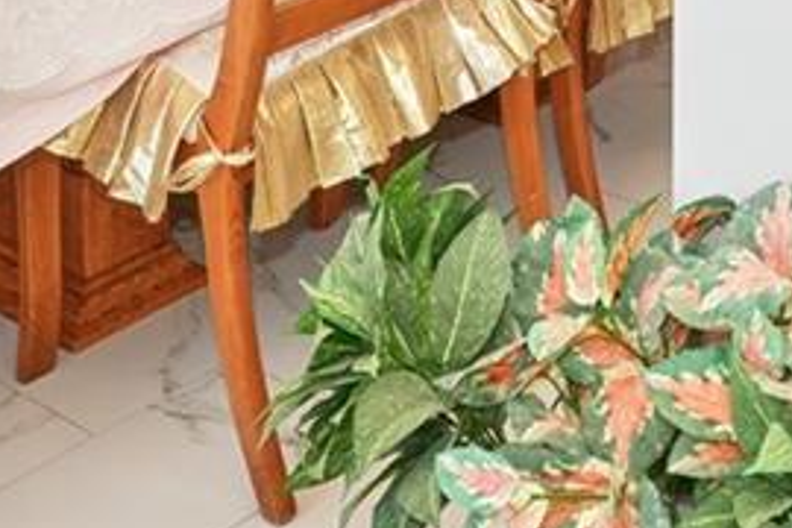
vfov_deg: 13.2
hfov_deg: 22.2
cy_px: -660
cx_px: 1003
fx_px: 1826
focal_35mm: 83
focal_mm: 14
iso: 400
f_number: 4
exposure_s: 1/200
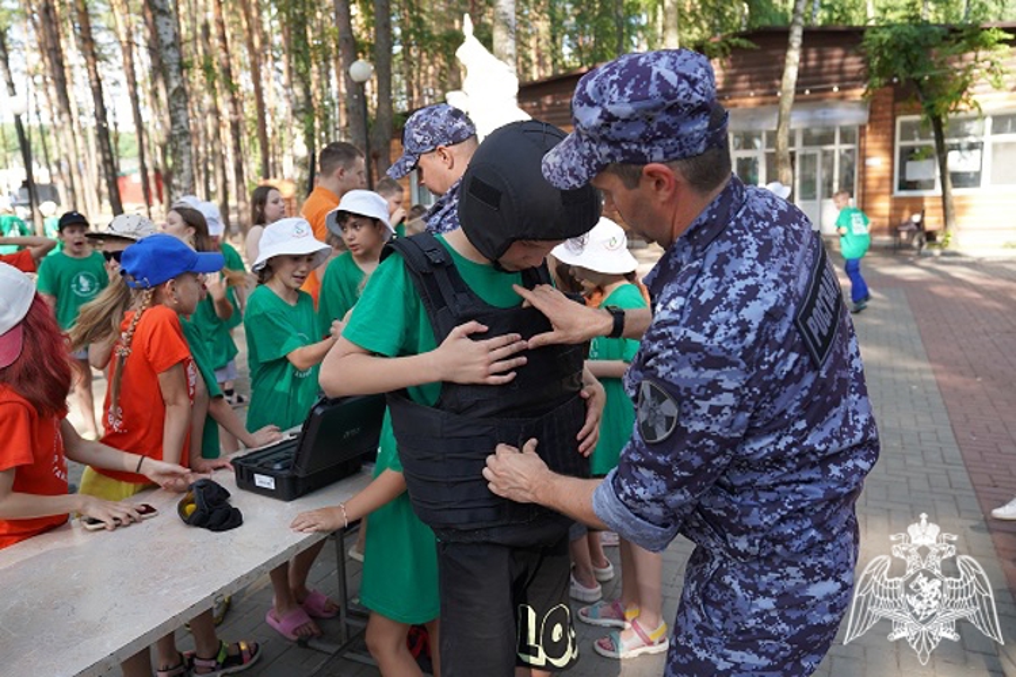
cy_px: 338
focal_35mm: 29
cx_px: 508
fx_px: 818
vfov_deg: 45.0
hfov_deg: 63.7
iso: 250
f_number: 4
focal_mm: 29
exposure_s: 1/160
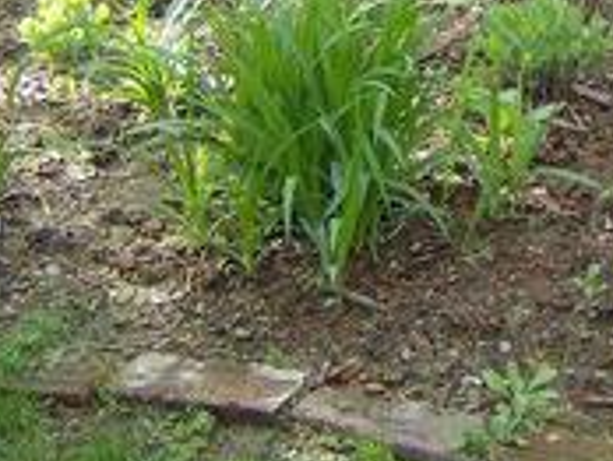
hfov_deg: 21.1
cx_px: 532
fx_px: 1614
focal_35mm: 91
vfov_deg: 15.8
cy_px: -46
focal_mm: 6
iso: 100
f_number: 2.8
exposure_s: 1/152
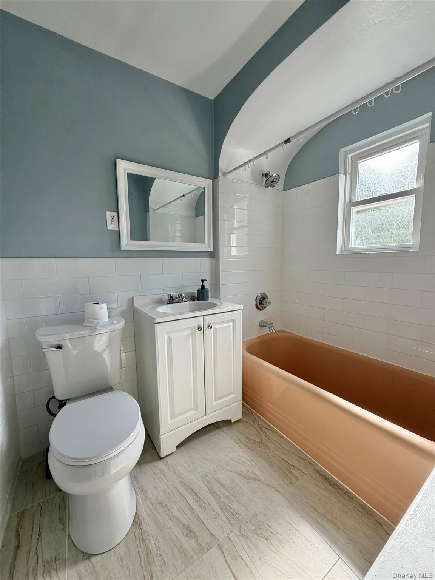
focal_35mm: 14
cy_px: 290
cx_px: 218
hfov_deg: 85.7
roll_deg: -0.4
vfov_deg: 102.1
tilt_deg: -6.7
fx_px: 235
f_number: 2.2
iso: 100
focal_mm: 2.22
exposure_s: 1/121
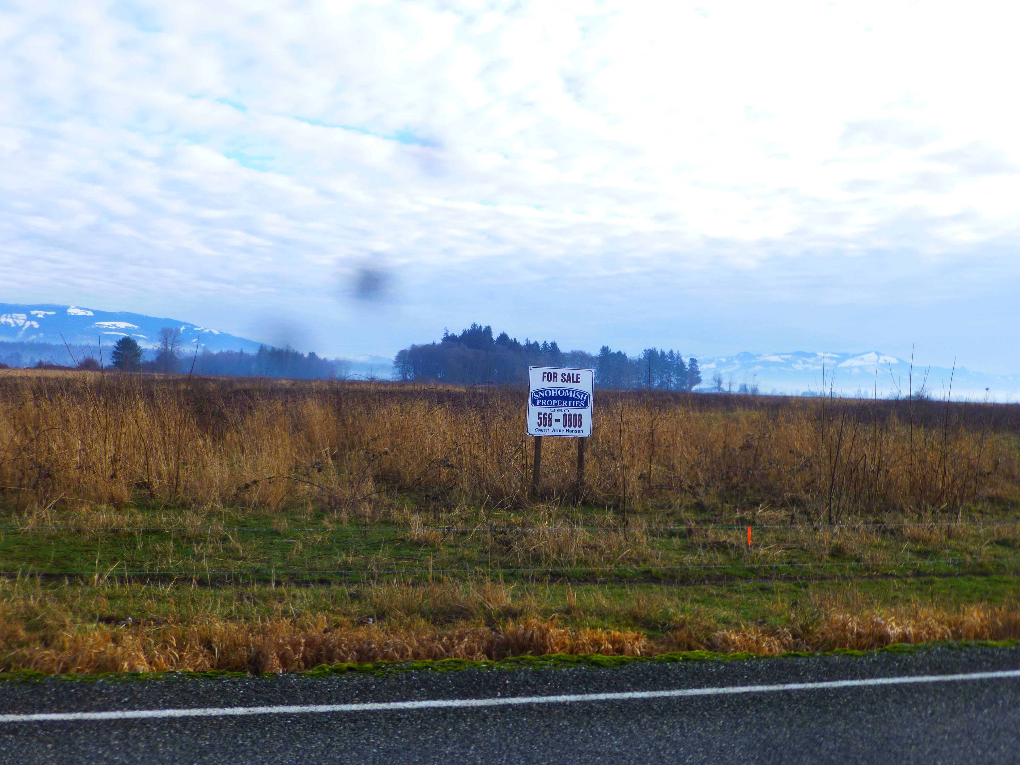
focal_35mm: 34
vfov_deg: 41.8
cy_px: 382
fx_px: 1002
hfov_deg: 54.0
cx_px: 510
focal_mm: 6.1
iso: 100
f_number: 3.7
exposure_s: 1/320
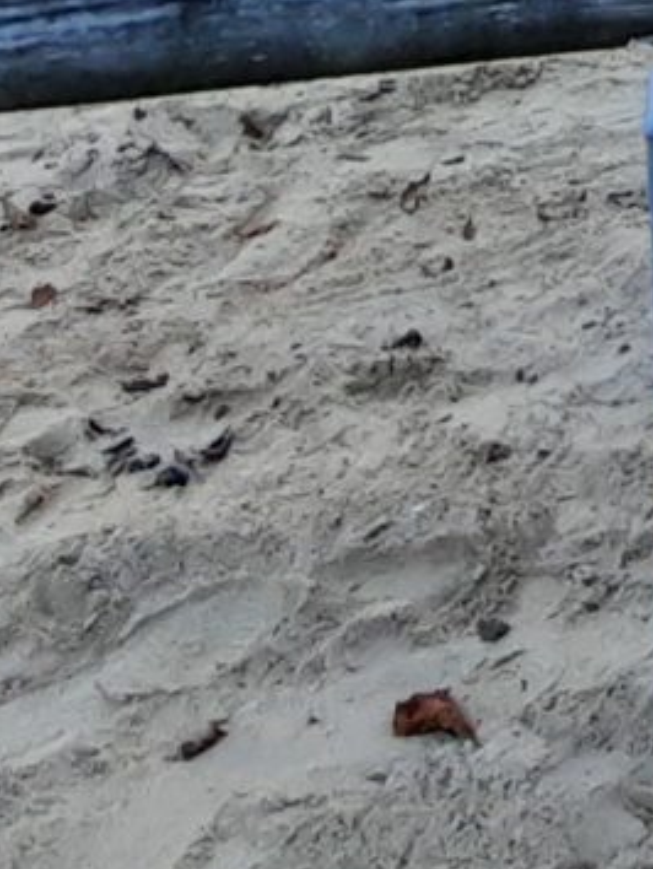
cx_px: 1112
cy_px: -871
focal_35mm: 94
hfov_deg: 14.2
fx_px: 2361
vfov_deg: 16.1
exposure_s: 1/227
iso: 40
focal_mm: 1.74
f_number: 2.2
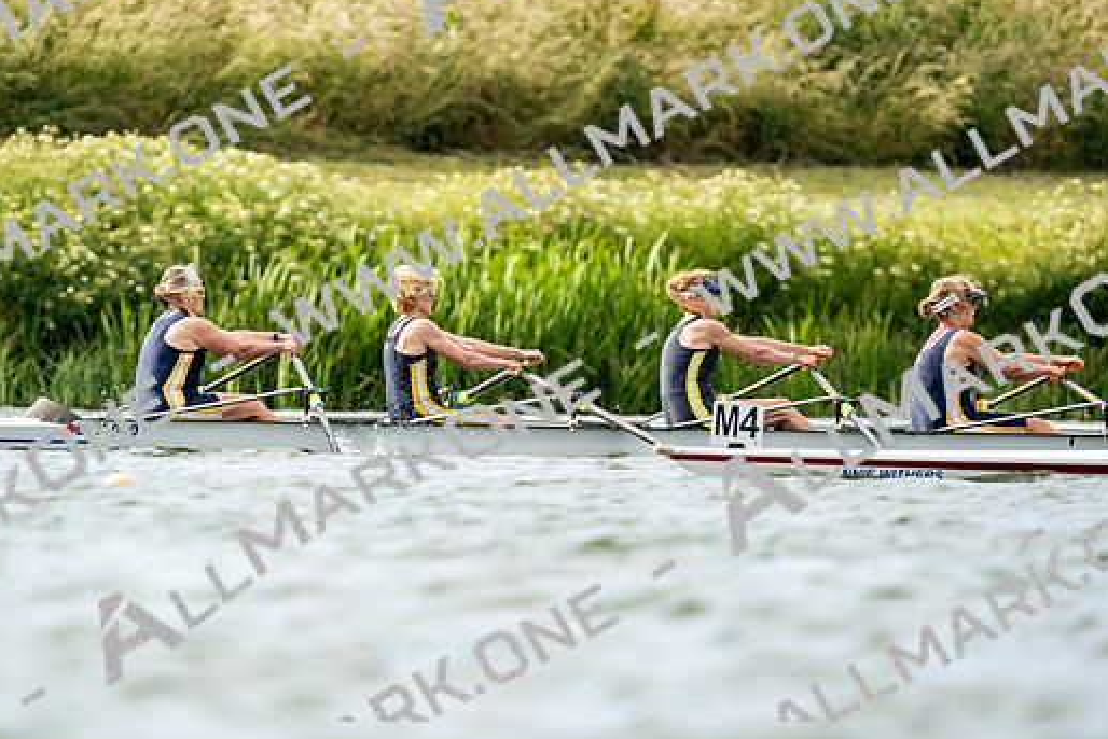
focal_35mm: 677
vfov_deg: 2.0
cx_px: 537
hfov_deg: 3.0
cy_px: 352
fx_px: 20841
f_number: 6.3
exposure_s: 1/2000
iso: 500
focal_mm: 600
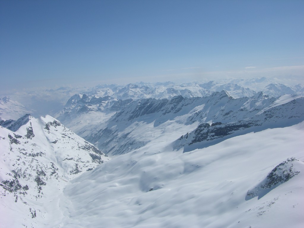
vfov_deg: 40.7
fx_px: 307
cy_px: 114
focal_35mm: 35
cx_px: 152
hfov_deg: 52.6
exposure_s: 1/520
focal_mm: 8.9
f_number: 8
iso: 50
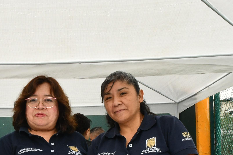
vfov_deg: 17.1
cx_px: 47
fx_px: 505
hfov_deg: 25.5
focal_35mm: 78
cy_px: 157
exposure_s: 1/100
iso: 1000
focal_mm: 20
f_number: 16
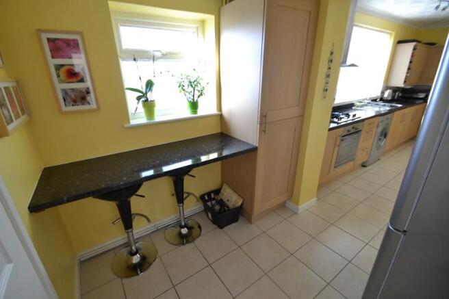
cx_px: 224
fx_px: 187
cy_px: 150
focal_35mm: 15
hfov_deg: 100.4
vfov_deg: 77.3
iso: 400
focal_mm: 10
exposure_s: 1/60
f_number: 3.5
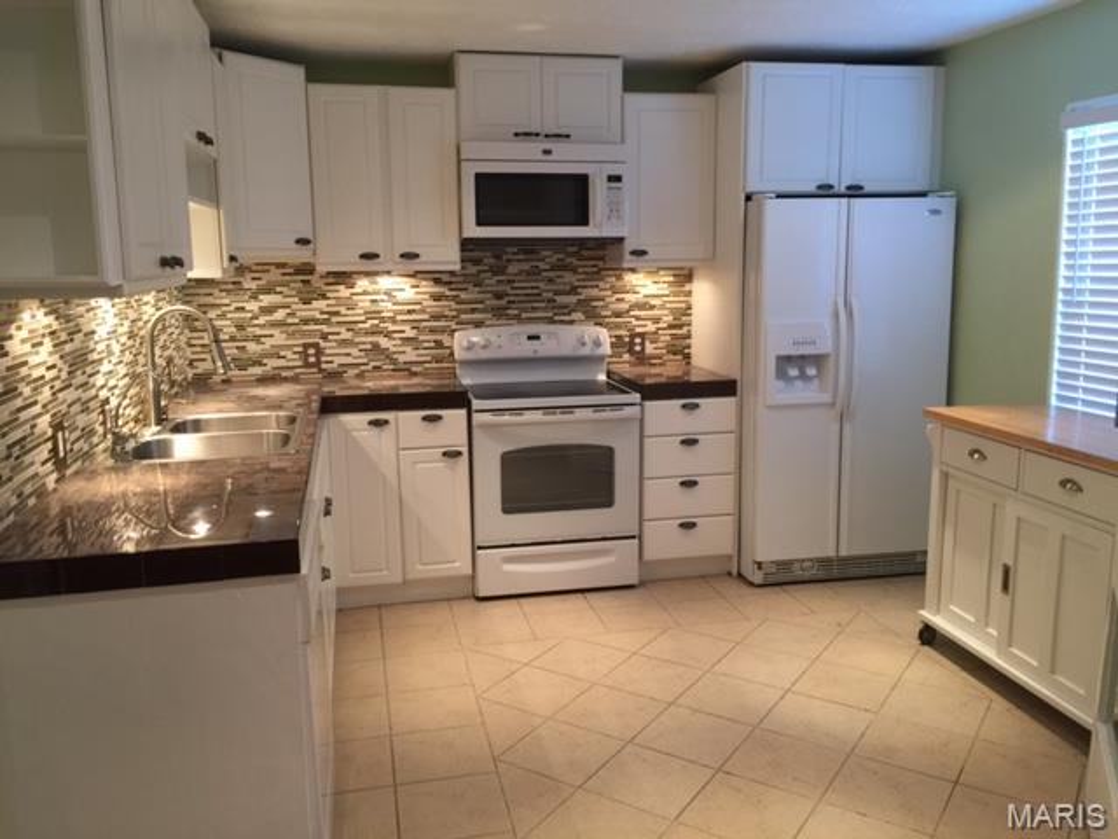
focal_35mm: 29
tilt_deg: -8.8
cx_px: 559
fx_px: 937
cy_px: 420
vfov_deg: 48.2
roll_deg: +0.9
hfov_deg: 61.7
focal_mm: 4.15
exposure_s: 1/15
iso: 80
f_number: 2.2
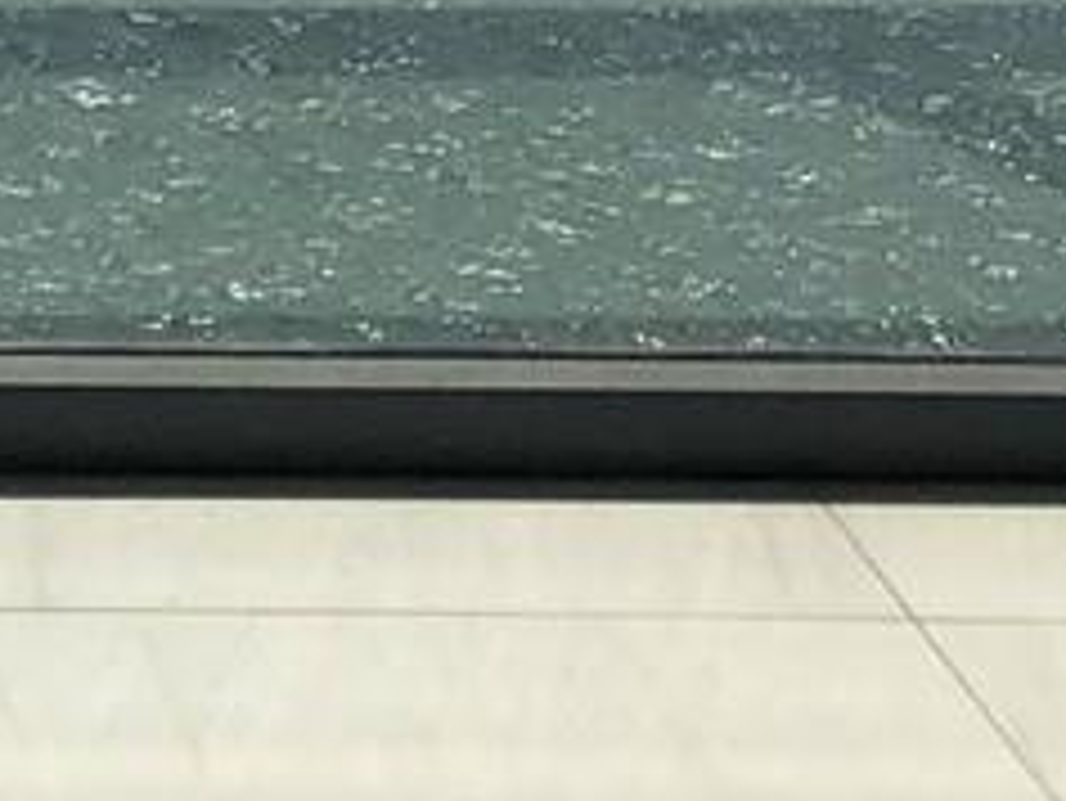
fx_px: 5823
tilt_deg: -3.3
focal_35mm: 189
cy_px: -1710
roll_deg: -1.6
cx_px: -1026
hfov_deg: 9.8
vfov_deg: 7.0
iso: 25
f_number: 1.8
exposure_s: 1/6098
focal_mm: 3.99
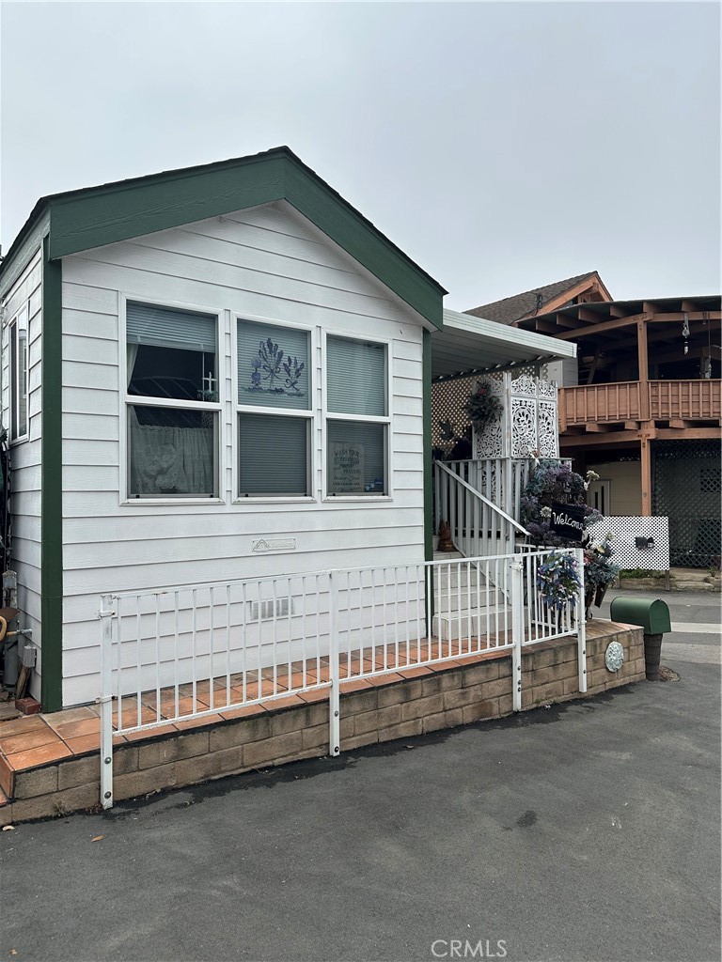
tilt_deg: +0.9
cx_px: 361
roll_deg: -0.2
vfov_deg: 71.6
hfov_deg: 56.8
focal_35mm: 24
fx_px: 667
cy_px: 481
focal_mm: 6.86
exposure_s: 1/6211
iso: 80
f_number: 1.78
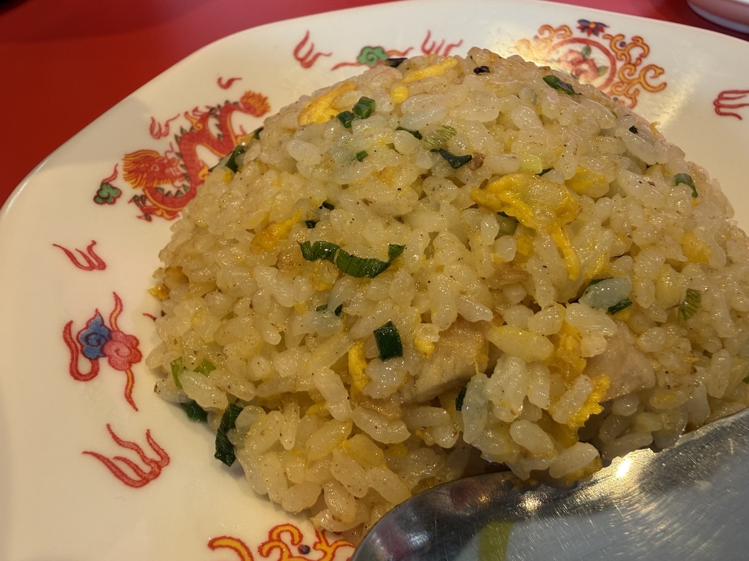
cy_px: 280
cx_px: 374
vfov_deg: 54.9
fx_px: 541
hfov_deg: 69.4
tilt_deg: -48.3
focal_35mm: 25
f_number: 2.2
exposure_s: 1/121
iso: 100
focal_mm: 2.22
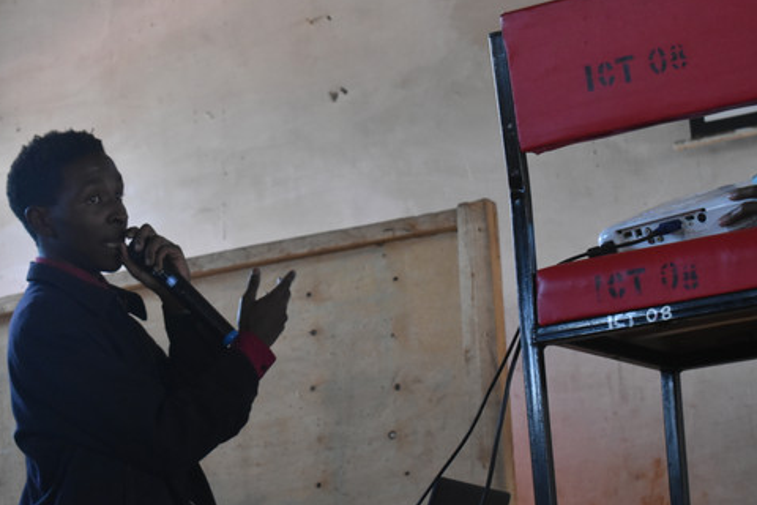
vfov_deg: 14.2
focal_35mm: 96
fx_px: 2019
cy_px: 201
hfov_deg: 21.2
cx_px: 380
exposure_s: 1/125
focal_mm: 48
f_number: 5.3
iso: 2200
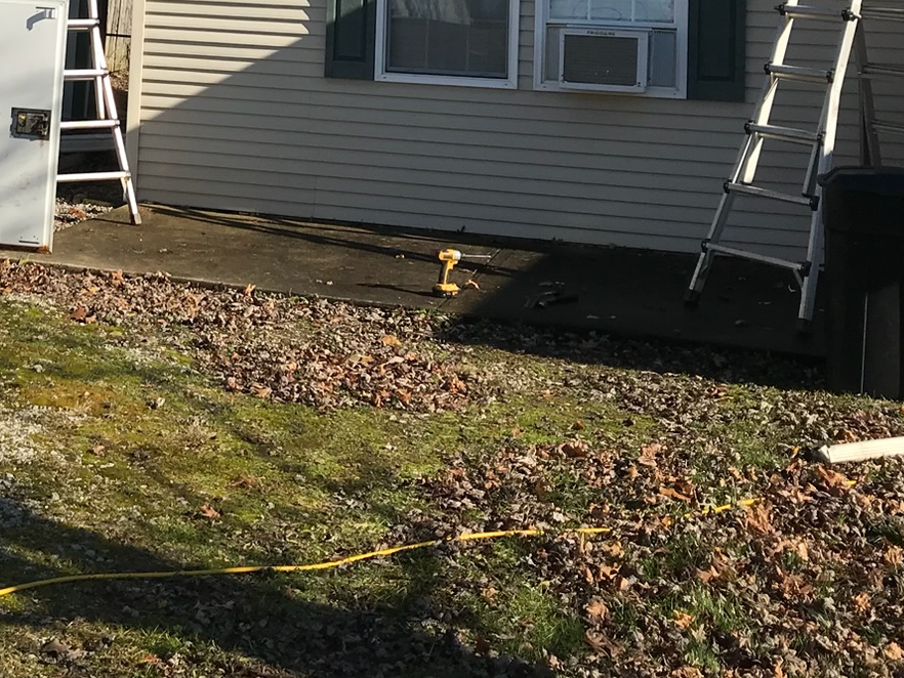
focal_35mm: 65
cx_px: 152
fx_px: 1698
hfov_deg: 29.0
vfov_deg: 21.5
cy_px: -62
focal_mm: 3.99
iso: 20
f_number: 1.8
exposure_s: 1/2037
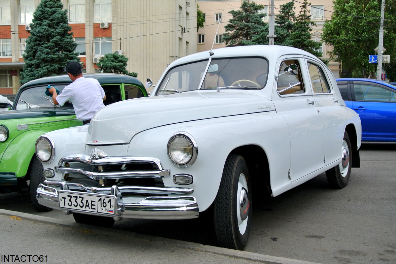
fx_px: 462
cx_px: 198
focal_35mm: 42
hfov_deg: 46.4
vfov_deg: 31.9
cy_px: 132
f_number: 4.2
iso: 100
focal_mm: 15.7
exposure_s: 1/320
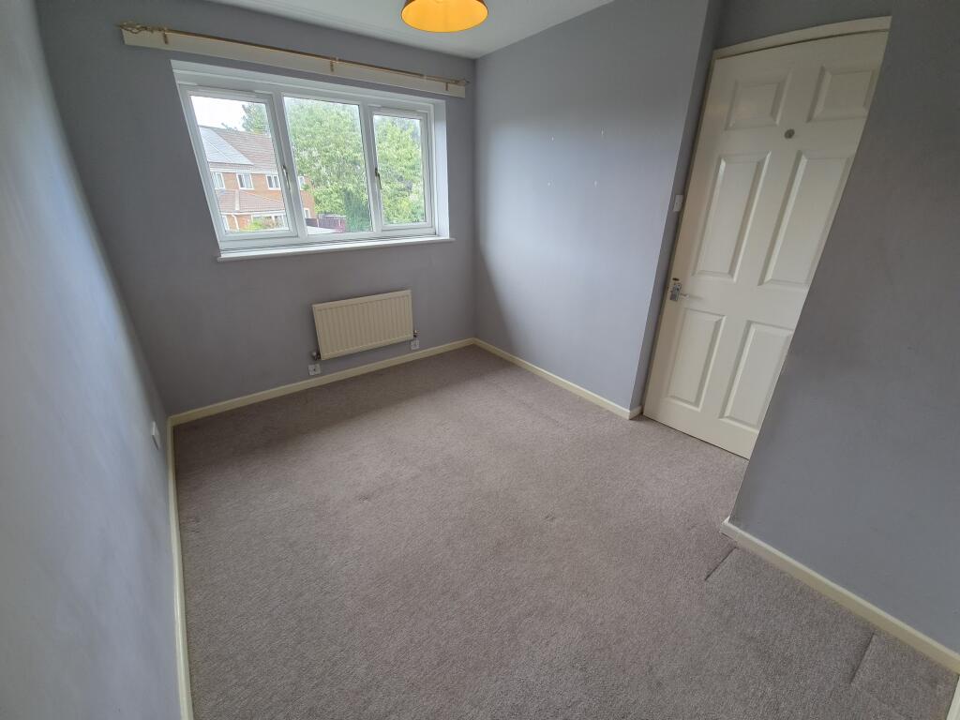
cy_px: 360
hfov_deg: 106.2
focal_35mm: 13
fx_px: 361
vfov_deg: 89.9
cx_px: 480
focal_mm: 2.2
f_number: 2.2
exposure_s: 1/100
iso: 125
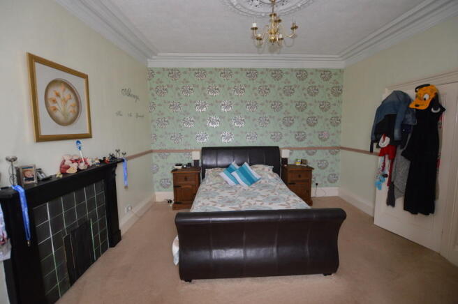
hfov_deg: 100.4
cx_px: 229
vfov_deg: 77.2
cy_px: 152
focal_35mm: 15
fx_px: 191
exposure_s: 1/60
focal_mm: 10
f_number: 3.5
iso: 400
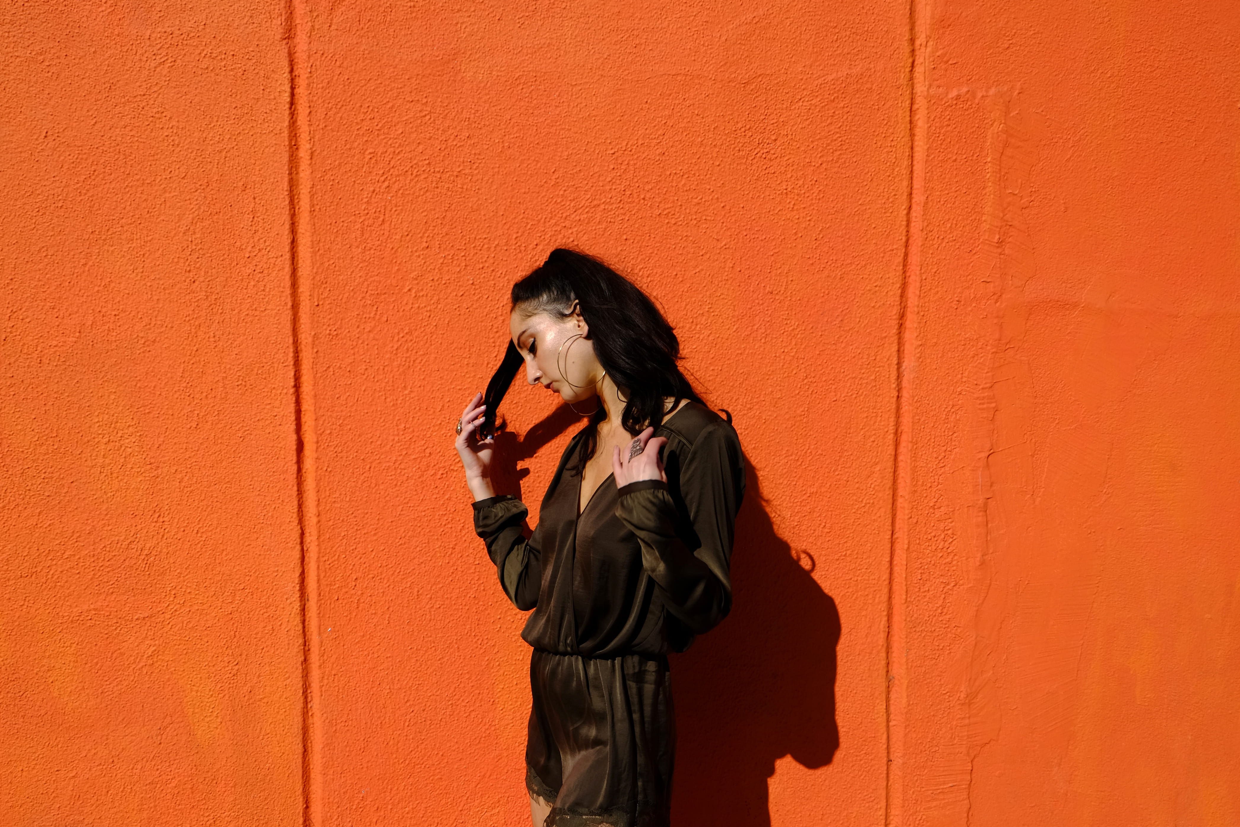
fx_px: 1171
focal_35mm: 34
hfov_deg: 55.7
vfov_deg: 38.9
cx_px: 570
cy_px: 448
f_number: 8
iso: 100
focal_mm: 19.6
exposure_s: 1/420
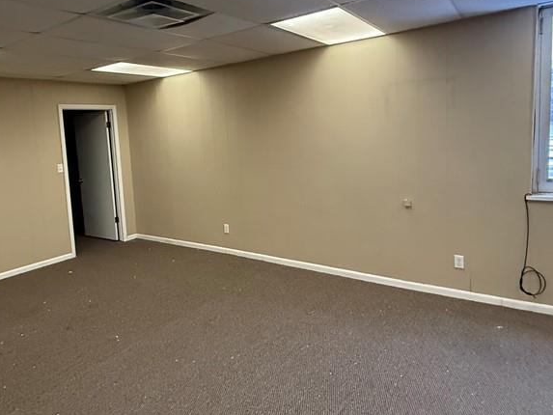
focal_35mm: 25
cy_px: 171
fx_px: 399
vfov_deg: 54.6
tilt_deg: -3.8
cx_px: 222
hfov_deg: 68.7
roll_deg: +1.9
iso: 640
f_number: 2.2
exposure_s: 1/60
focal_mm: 2.22
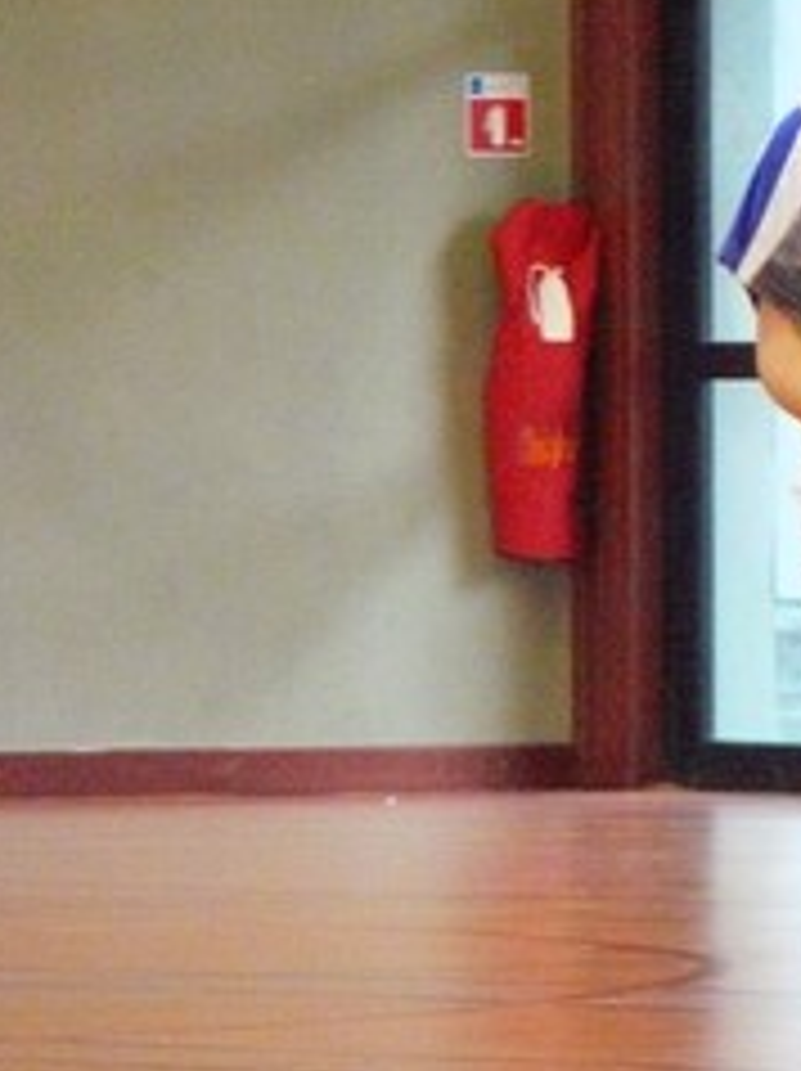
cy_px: 457
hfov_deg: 1.9
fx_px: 23583
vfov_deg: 2.6
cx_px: 842
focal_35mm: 763
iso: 1250
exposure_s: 1/125
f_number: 4
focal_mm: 72
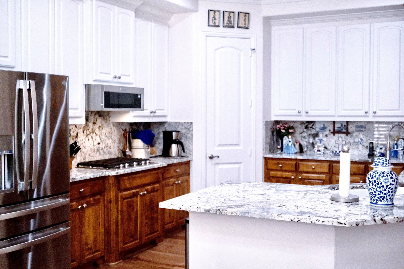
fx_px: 460
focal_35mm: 41
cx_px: 202
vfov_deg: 32.6
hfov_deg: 47.4
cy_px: 134
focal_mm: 27
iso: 4000
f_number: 2.8
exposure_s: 1/950
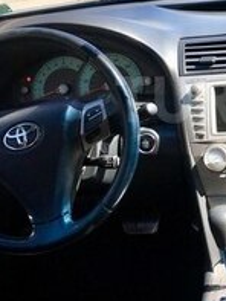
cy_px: 99
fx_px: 635
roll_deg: +4.4
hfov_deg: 19.1
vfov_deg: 26.5
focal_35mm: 73
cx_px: 272
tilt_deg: -20.3
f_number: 2.2
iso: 25
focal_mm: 4.15
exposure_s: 1/283
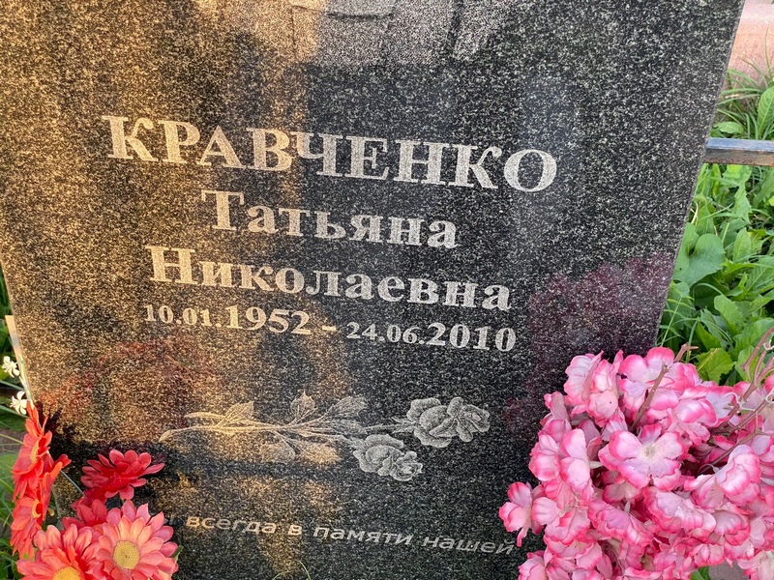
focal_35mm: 52
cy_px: 290
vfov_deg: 28.0
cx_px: 387
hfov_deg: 36.8
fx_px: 1163
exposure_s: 1/122
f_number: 2
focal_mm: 6
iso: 64
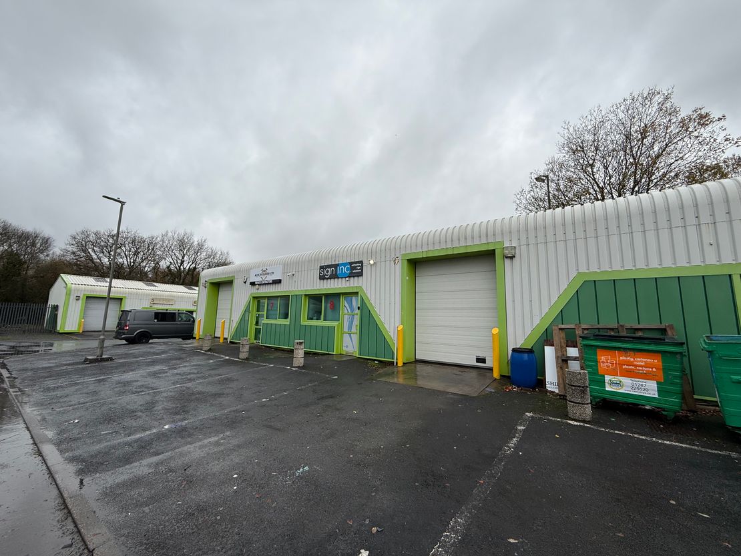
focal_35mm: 14
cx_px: 370
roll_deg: -1.8
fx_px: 300
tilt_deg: +7.9
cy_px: 278
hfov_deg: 102.1
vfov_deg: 85.7
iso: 50
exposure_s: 1/559
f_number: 2.2
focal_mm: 2.22
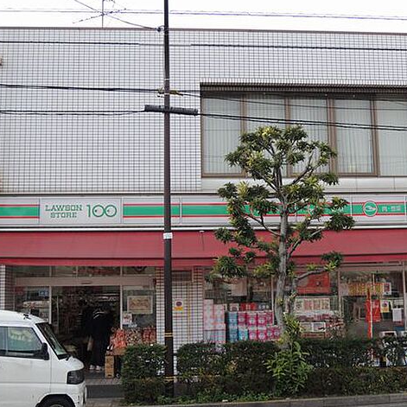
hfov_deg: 31.6
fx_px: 718
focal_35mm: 54
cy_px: 202
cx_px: 238
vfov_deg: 31.6
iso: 100
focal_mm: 8.1
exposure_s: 1/400
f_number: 3.5
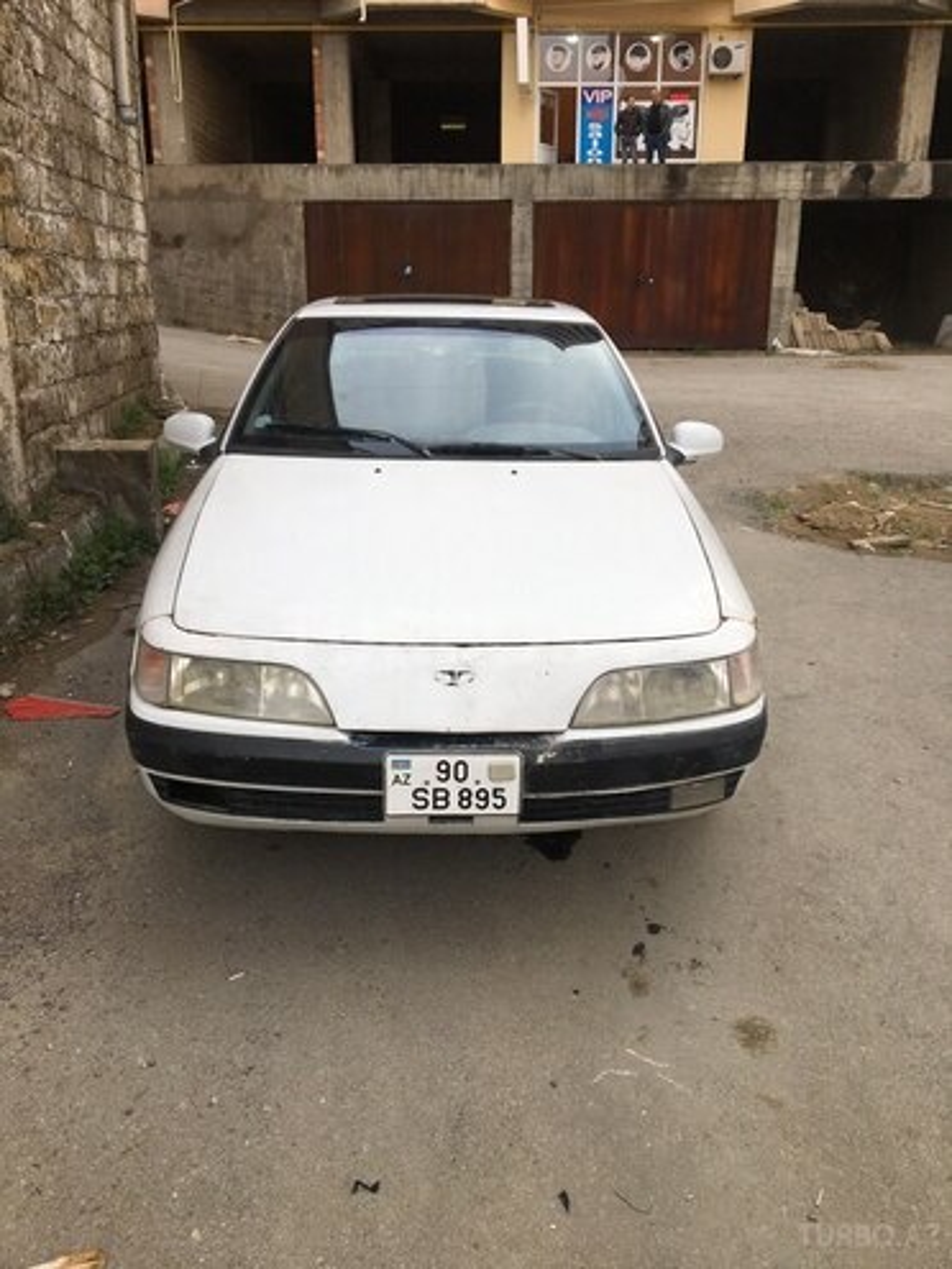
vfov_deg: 61.7
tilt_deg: -15.6
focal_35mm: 29
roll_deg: +0.7
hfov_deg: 48.2
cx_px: 476
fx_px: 1063
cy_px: 634
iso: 25
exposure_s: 1/212
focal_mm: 4.15
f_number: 2.2
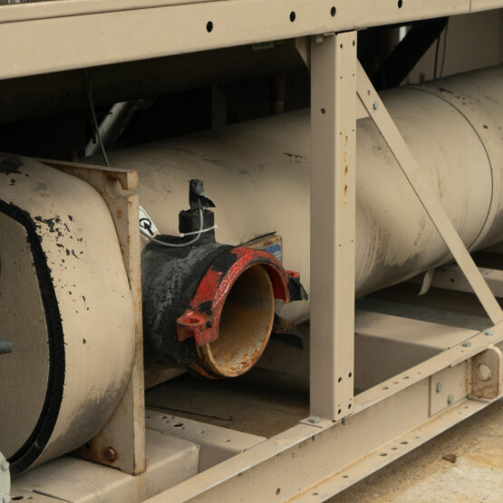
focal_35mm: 91
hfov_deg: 19.1
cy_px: 240
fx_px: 1496
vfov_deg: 19.1
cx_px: 276
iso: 250
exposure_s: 1/160
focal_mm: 58
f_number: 6.3
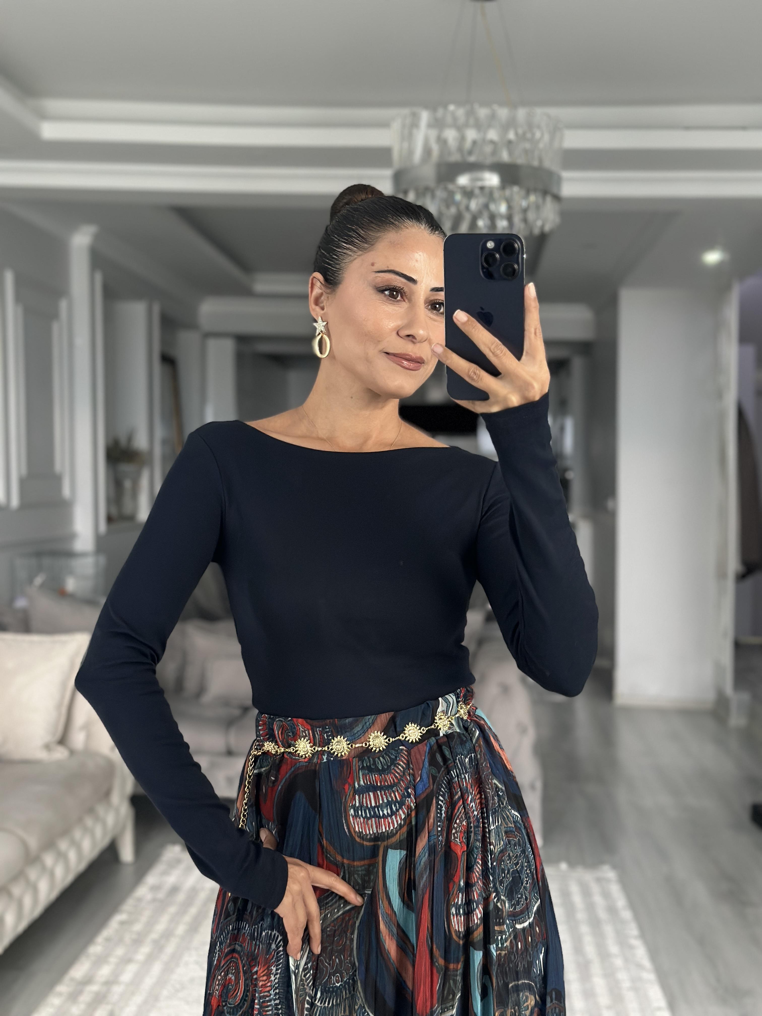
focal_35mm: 48
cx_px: 381
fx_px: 1409
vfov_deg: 39.7
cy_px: 508
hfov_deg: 30.3
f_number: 1.78
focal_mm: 6.86
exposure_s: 1/60
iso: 320
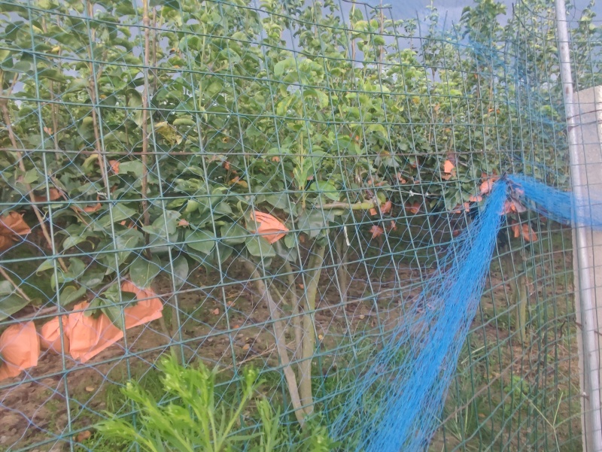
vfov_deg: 61.1
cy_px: 226
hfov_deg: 76.4
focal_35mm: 22
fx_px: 383
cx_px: 301
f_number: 2.2
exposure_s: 1/50
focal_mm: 1.65
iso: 89
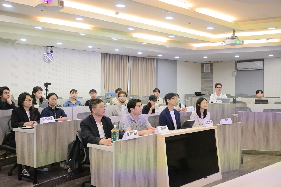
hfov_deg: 53.1
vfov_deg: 36.9
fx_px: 281
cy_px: 94
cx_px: 140
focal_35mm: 36
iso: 3600
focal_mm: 24
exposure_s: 1/500
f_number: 3.8
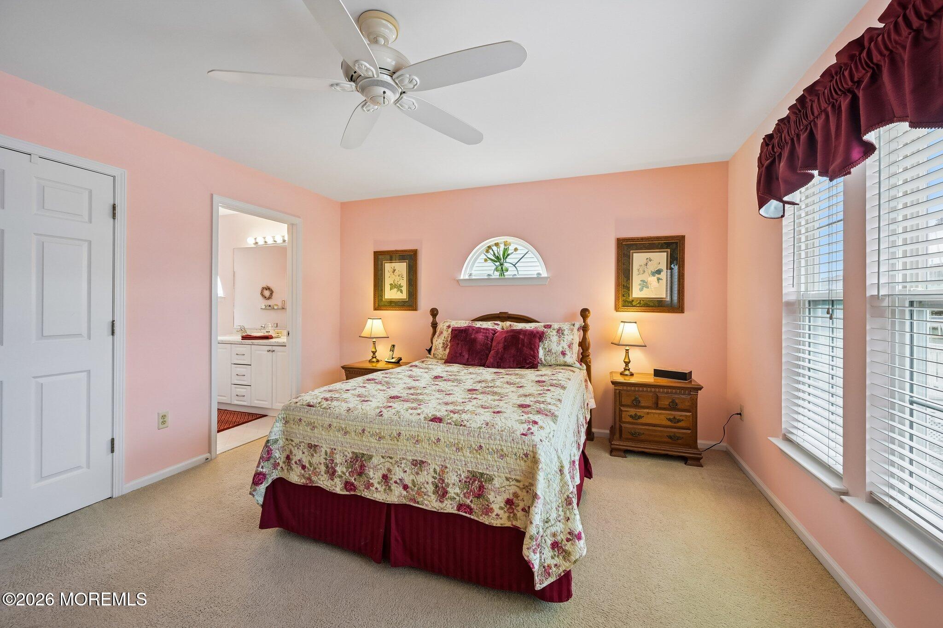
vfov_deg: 81.2
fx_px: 367
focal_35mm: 14
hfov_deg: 104.3
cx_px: 472
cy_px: 314
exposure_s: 1/15
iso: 400
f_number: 8
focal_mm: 14
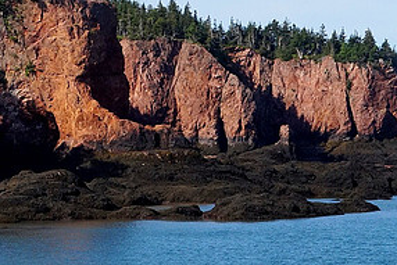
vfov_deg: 6.8
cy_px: 134
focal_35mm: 201
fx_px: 2218
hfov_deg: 10.2
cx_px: 225
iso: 1000
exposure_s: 1/800
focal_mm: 66
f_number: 14
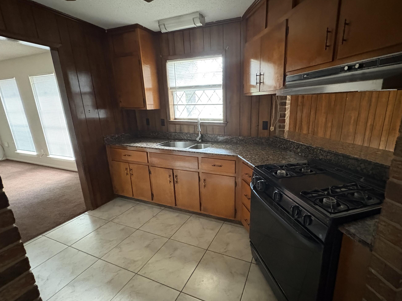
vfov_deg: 78.1
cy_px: 150
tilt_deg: -12.8
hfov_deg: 94.0
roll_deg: +0.9
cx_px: 226
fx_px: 186
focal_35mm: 16
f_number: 2.2
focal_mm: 2.22
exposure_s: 1/31
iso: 1000
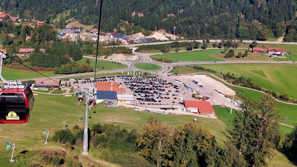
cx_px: 91
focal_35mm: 40
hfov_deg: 49.3
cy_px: 72
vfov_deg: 29.7
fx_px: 315
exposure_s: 1/417
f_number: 1.8
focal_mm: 5.23
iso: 25
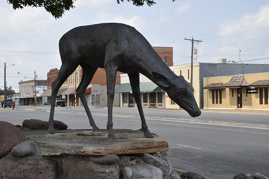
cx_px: 134
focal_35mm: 68
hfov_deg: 29.9
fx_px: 504
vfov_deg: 20.1
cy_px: 90
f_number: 9
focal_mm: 45
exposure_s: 1/80
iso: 200
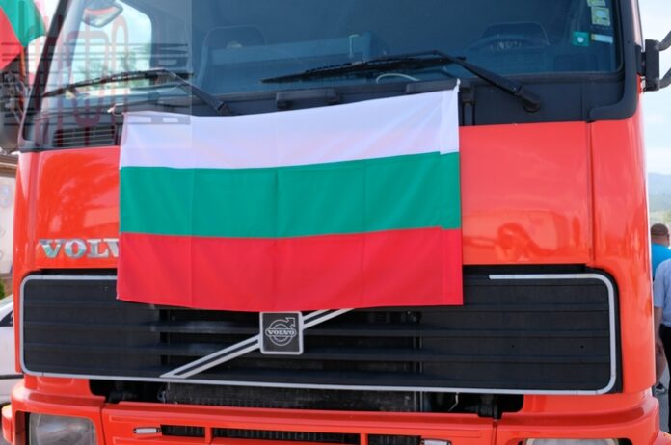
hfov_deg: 46.5
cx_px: 336
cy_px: 222
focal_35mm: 42
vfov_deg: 31.8
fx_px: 782
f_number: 8
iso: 400
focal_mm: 28.2
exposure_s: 1/220
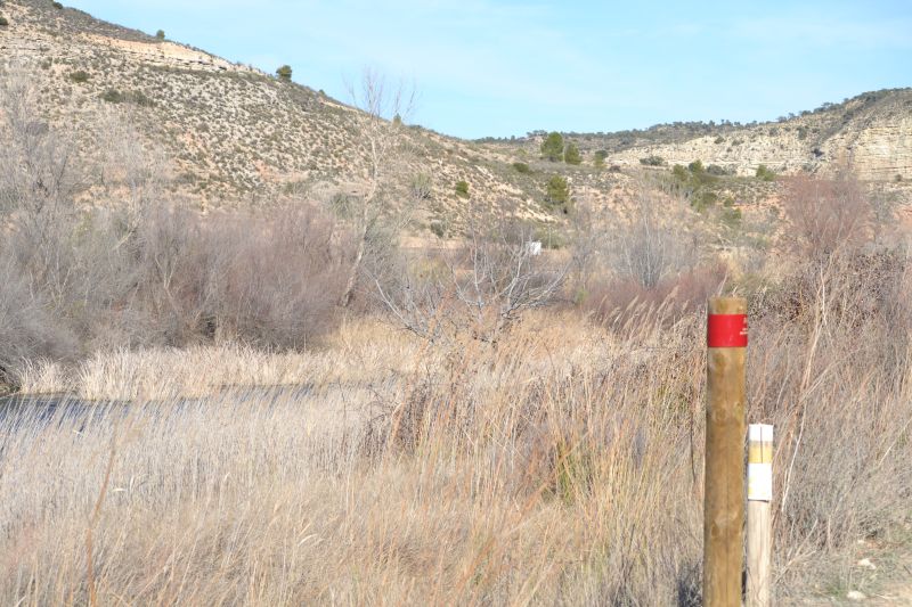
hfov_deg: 24.6
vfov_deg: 16.5
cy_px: 304
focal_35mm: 82
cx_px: 456
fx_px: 2089
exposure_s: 1/200
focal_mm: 55
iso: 100
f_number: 8
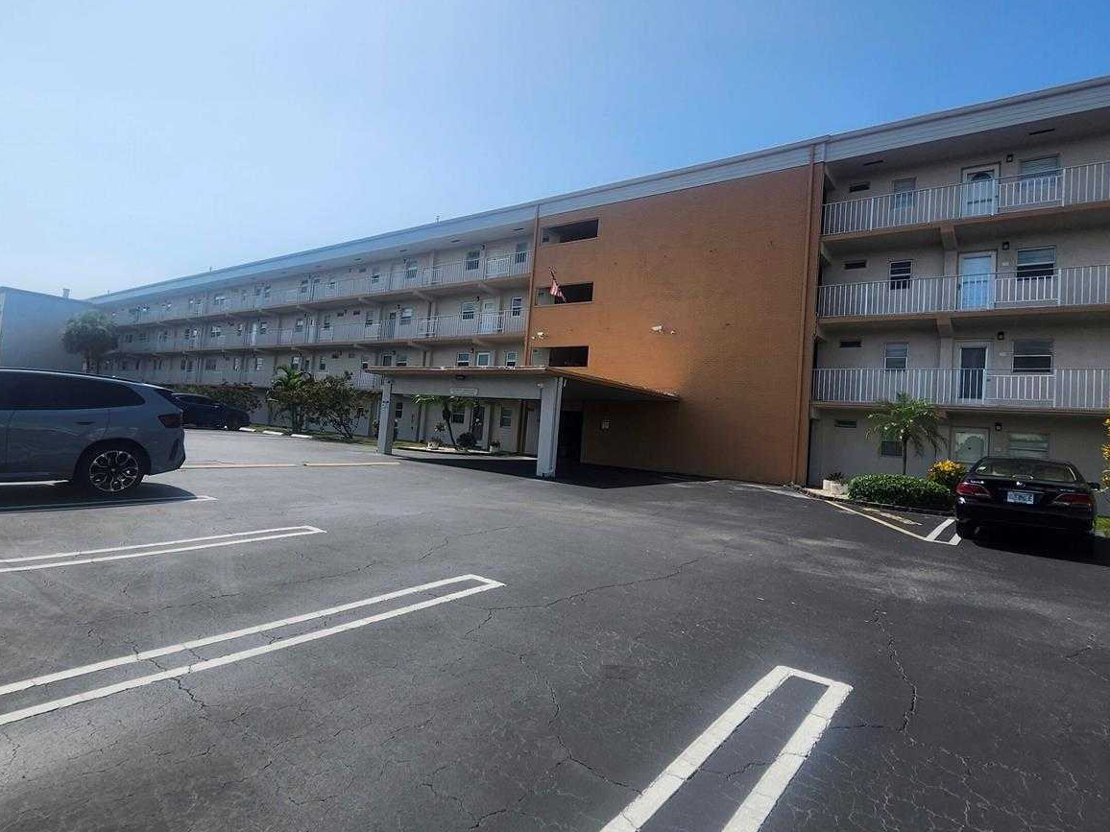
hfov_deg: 87.7
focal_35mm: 18
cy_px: 389
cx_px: 565
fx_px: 577
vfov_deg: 71.5
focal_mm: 1.74
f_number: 2.2
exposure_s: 1/1742
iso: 40
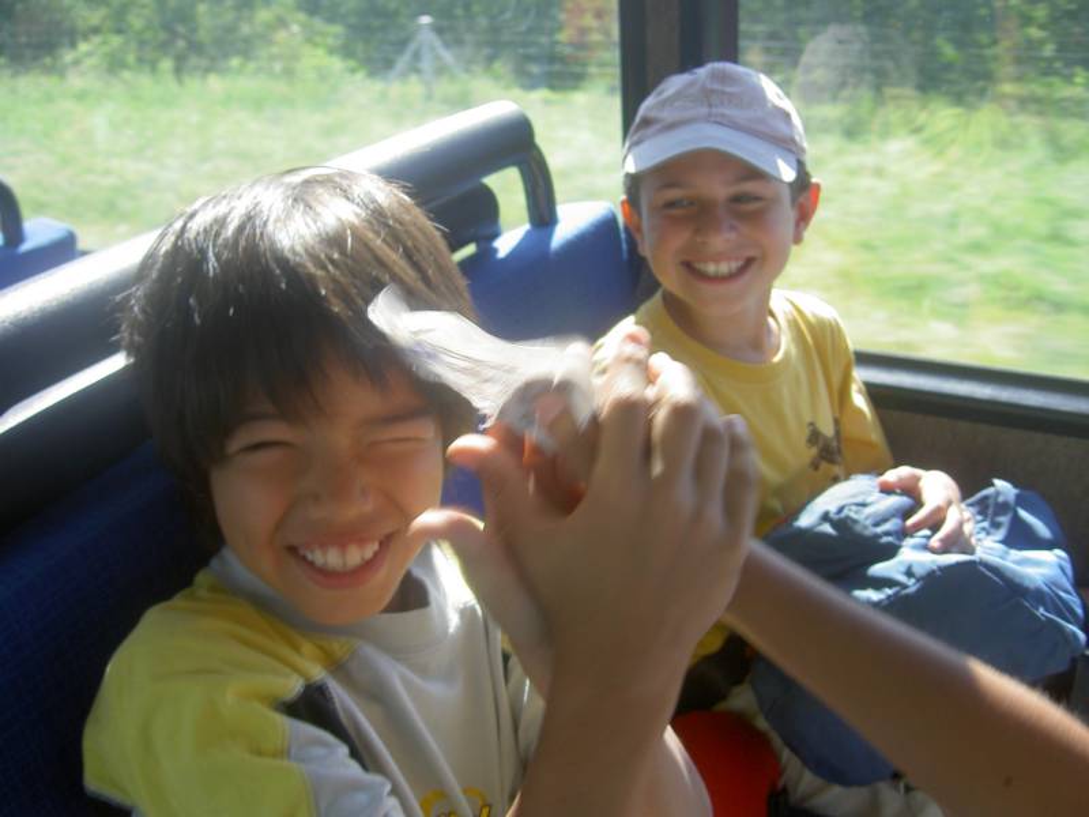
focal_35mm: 39
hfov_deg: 47.9
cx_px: 544
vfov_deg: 36.8
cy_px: 408
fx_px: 1227
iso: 100
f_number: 2.8
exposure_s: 1/250
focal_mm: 8
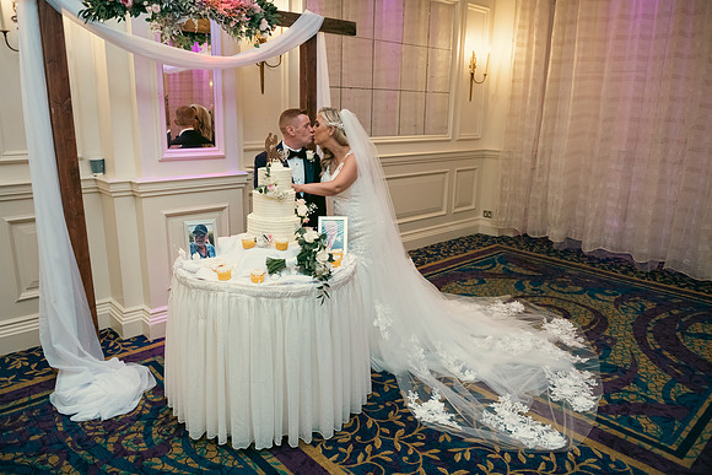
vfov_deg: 49.6
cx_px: 356
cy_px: 238
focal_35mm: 26
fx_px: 514
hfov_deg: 69.4
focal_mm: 26
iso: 640
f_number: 3.5
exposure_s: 1/160
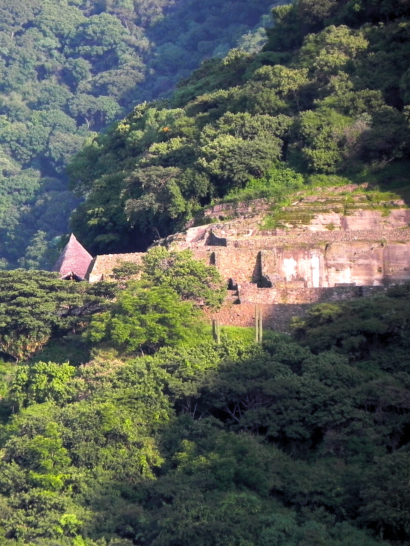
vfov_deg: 3.9
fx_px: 7957
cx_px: 91
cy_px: 273
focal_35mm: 504
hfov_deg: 3.0
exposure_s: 1/250
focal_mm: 67.2
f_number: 5
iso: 160
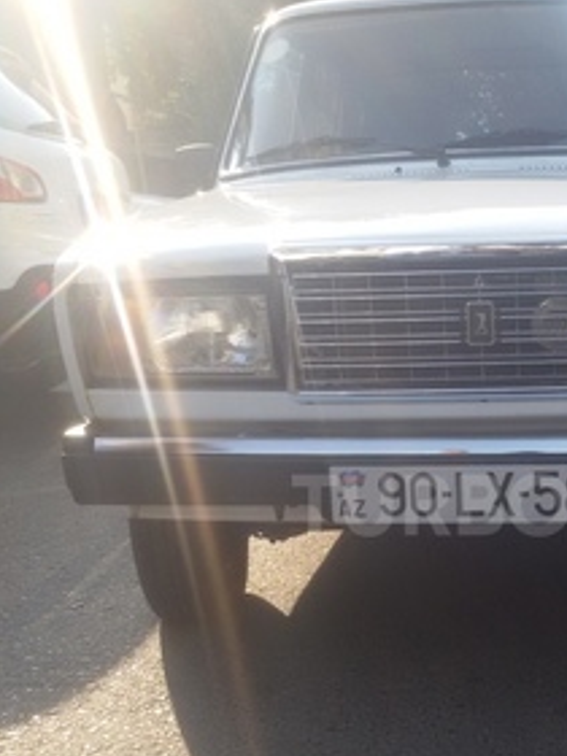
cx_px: 500
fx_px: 1201
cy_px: 505
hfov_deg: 25.8
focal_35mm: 55
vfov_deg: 34.6
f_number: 2.4
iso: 40
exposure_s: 1/368
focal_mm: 2.93
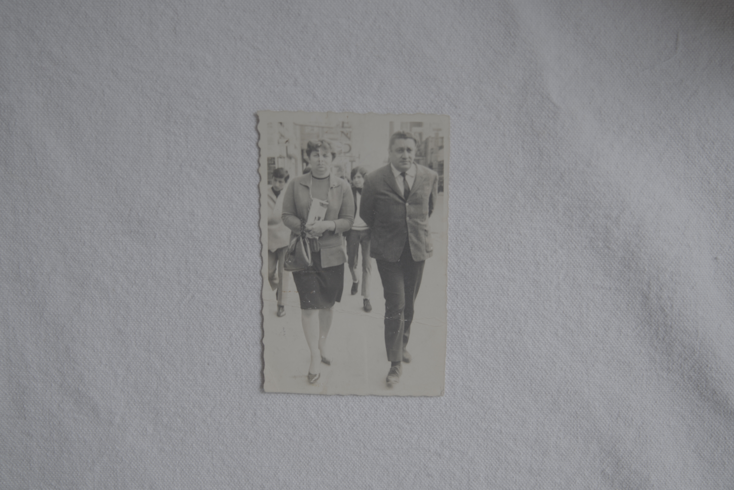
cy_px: 245
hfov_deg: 54.4
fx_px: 714
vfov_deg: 37.9
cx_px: 367
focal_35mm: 35
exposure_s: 1/50
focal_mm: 35
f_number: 3.2
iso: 1600
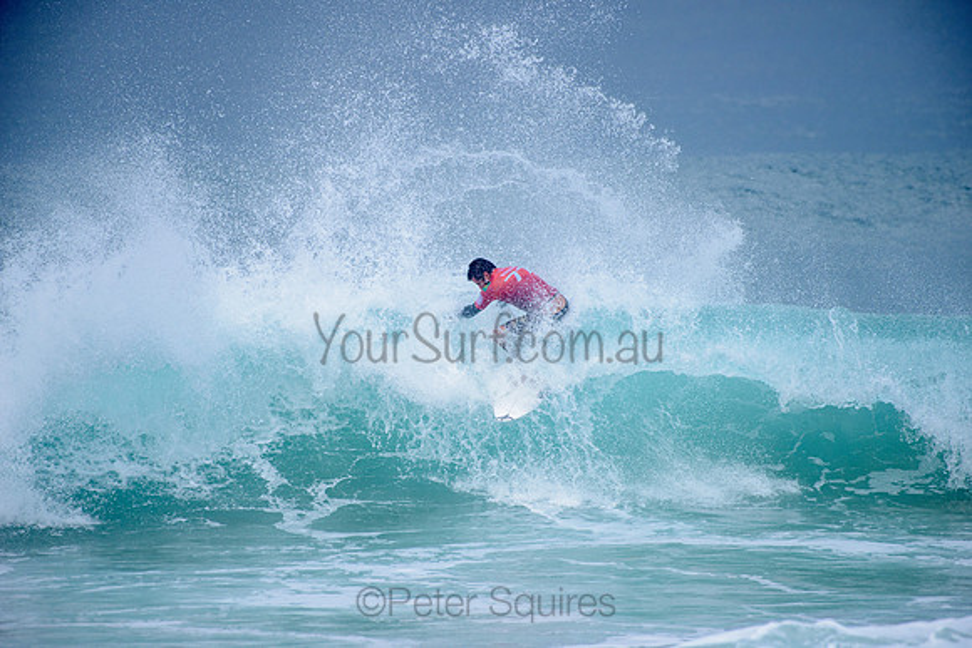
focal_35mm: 500
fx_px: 13503
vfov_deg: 2.8
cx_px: 486
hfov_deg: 4.1
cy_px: 324
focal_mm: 500
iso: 250
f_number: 5.6
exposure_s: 1/2000
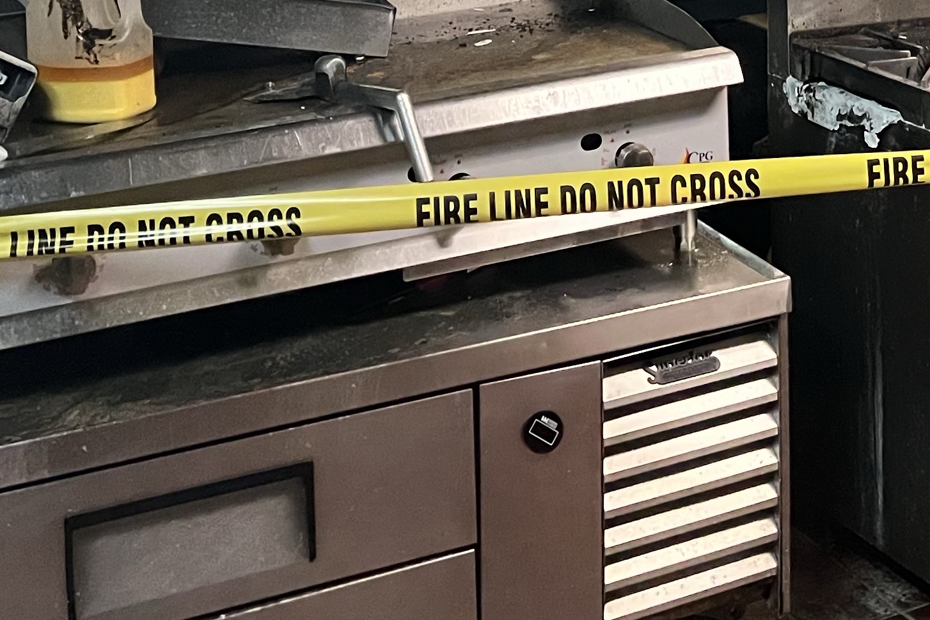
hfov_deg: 26.4
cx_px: 757
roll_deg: +1.3
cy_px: -307
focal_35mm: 75
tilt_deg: -3.1
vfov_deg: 16.6
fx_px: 1937
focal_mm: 5.1
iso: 500
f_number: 1.6
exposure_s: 1/30
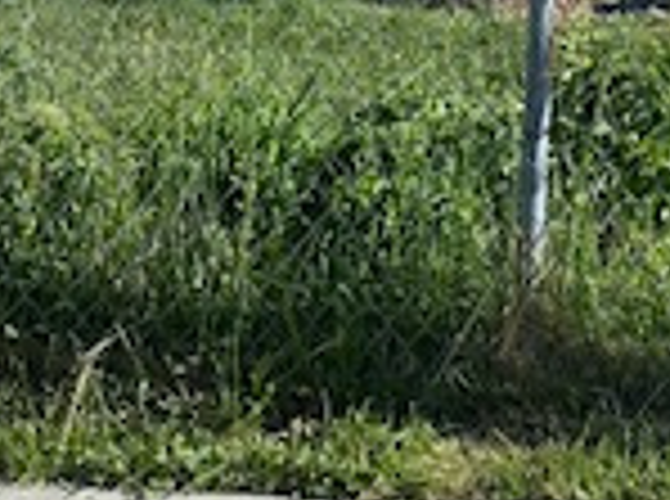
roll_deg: -0.3
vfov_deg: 12.2
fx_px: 2163
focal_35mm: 112
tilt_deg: +2.6
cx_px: 585
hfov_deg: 17.4
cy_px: -365
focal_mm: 4.25
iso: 32
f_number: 1.8
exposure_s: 1/1779
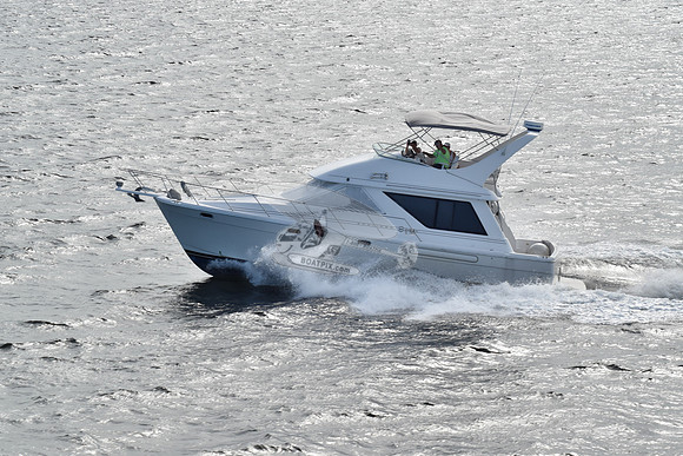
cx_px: 342
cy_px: 228
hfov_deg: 14.0
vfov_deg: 9.3
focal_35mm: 147
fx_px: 2789
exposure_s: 1/1000
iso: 400
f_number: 11
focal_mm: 98
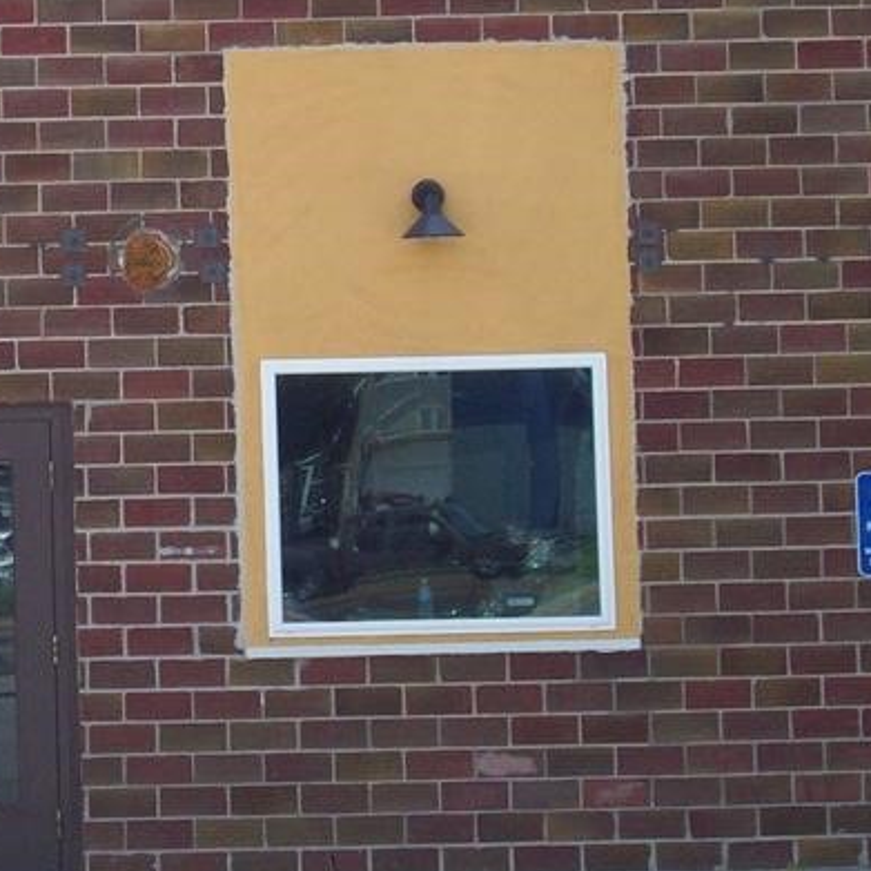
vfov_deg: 13.9
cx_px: 2
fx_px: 3558
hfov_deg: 13.8
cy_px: 265
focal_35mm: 125
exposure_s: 1/600
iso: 80
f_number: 3.4
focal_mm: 9
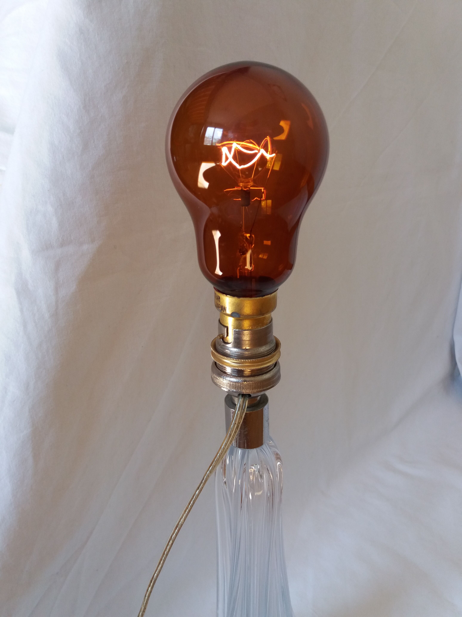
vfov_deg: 63.4
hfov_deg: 49.7
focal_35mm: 28
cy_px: 308
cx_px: 231
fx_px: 498
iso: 80
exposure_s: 1/100
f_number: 1.9
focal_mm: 3.7
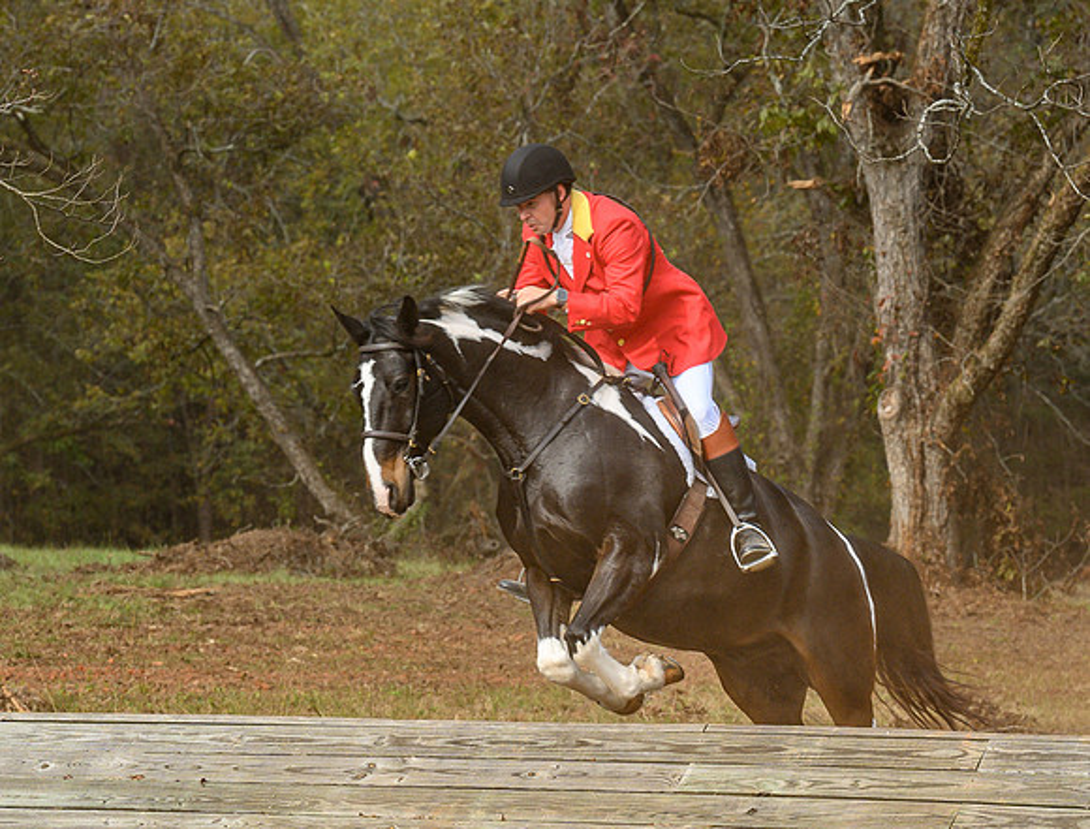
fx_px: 8245
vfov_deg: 5.8
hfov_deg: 7.6
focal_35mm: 261
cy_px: 621
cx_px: 257
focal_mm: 115
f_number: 6.3
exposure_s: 1/500
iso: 400
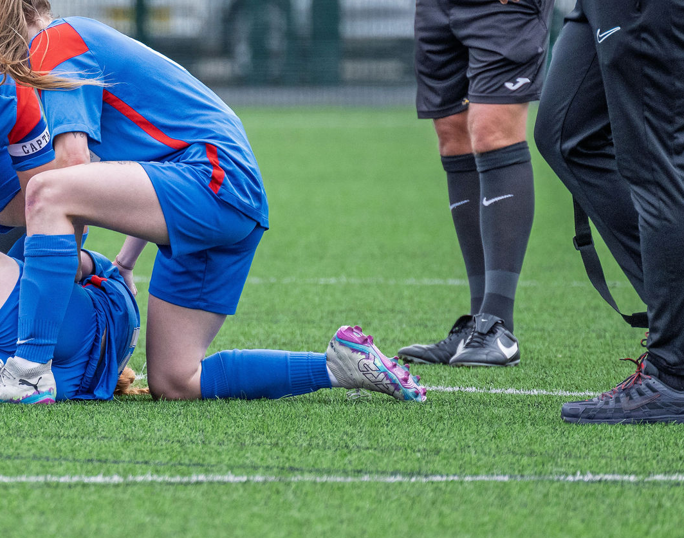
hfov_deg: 1.9
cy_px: 133
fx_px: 20211
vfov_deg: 1.5
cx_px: -24
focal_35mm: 1005
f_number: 5.6
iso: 900
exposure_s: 1/1600
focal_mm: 400
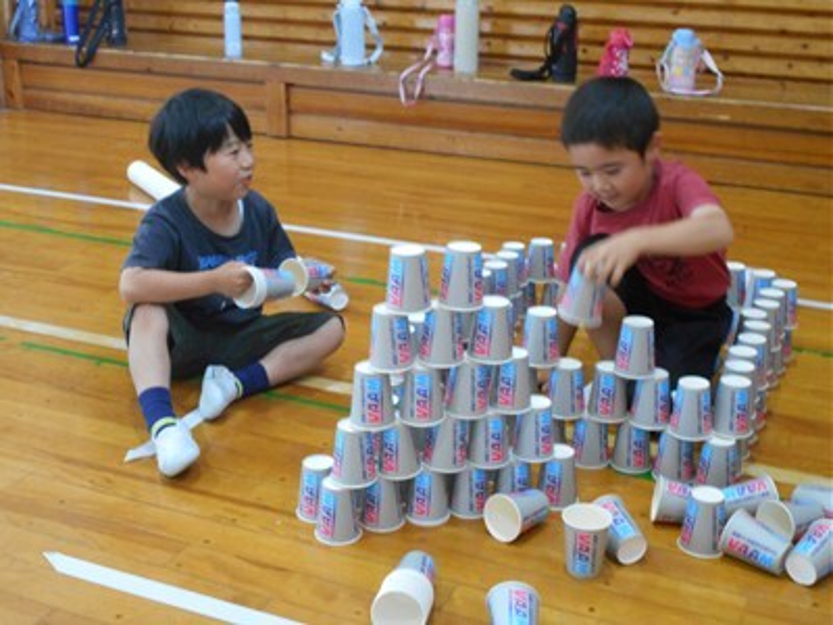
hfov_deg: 38.2
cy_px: 312
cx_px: 416
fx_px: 1203
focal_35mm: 50
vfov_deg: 29.1
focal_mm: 8.8
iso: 400
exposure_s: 1/25
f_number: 4.5
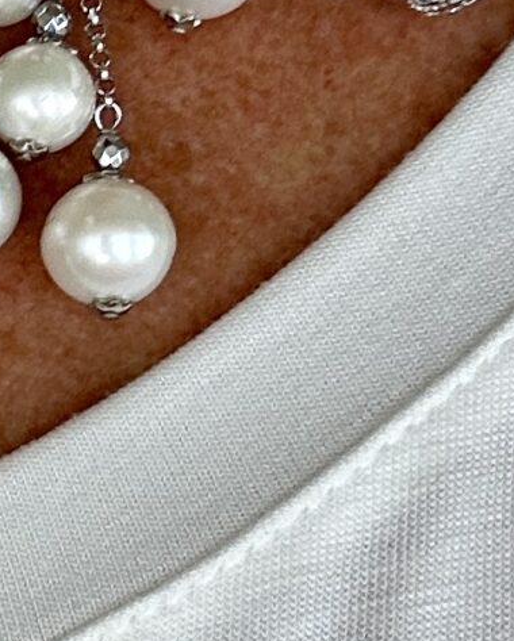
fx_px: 3001
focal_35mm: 158
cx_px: -238
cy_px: 269
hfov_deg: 9.5
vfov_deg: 12.2
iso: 50
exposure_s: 1/121
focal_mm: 2.69
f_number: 1.9
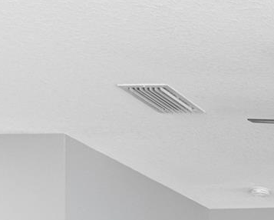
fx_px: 682
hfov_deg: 17.4
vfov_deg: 16.2
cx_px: 525
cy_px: 358
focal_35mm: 84
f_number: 8
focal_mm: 20
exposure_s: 1/10
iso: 1600
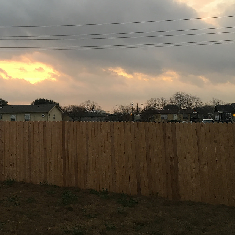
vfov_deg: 35.0
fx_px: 369
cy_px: 80
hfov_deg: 34.3
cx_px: 46
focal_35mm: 48
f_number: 2.2
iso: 25
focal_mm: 4.15
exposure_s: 1/30
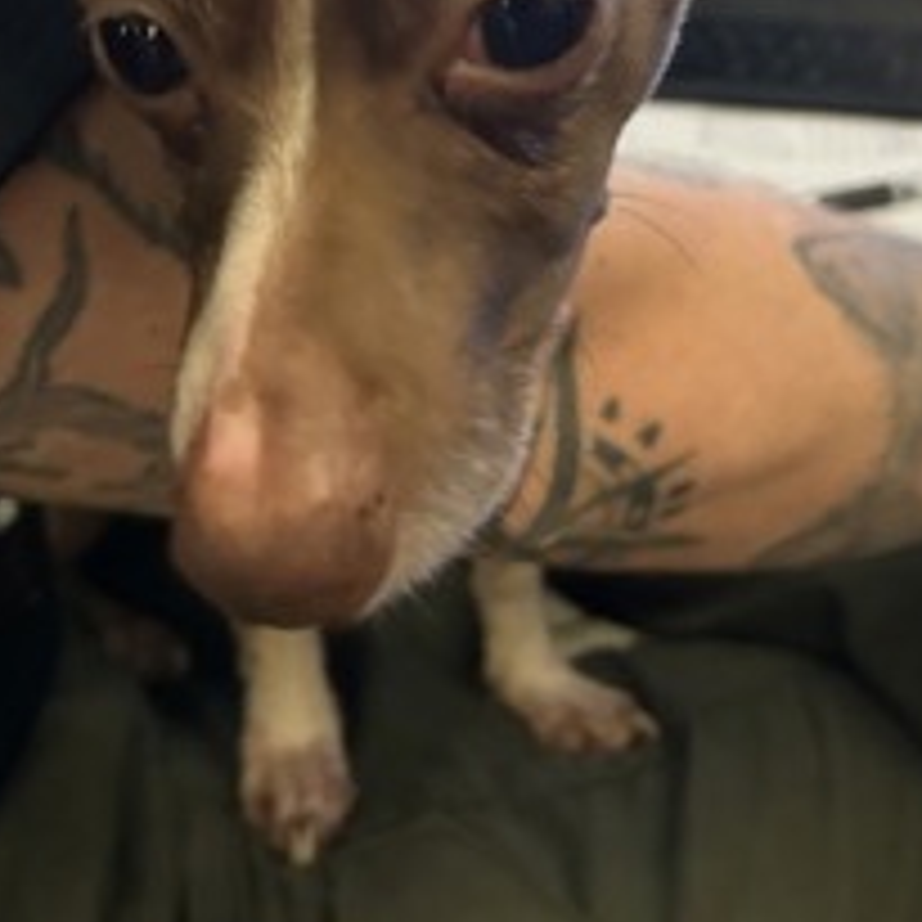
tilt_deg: -10.7
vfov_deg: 33.8
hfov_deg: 35.7
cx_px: 313
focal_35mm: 47
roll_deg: +0.4
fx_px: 1416
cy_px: 67
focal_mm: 5.7
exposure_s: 1/40
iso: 500
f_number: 1.5
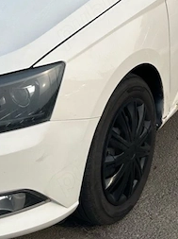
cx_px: 8
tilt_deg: -14.8
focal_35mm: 76
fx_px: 522
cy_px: 21
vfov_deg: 24.9
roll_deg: +3.1
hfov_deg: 18.9
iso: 80
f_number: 1.78
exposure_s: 1/3247
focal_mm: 6.86
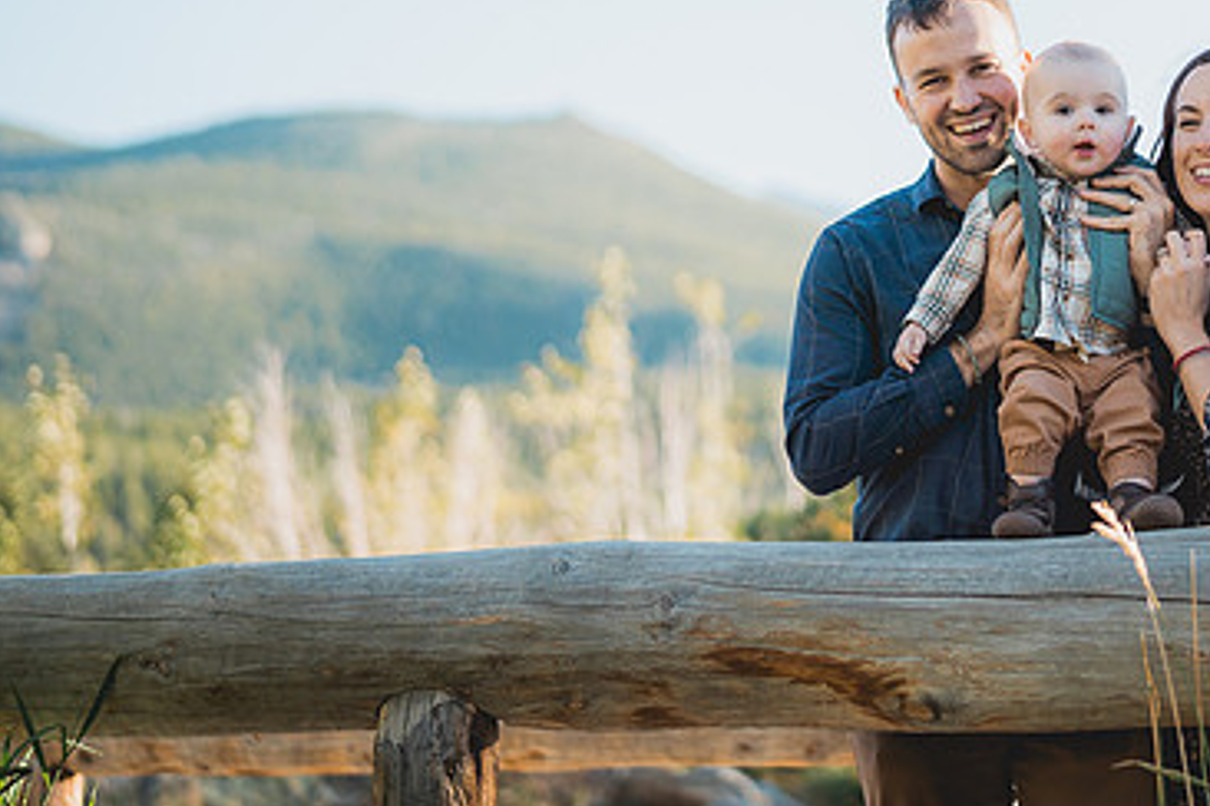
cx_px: 903
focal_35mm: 90
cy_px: 177
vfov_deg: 15.1
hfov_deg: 22.4
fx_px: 3025
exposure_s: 1/1600
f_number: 1.4
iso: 100
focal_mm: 50
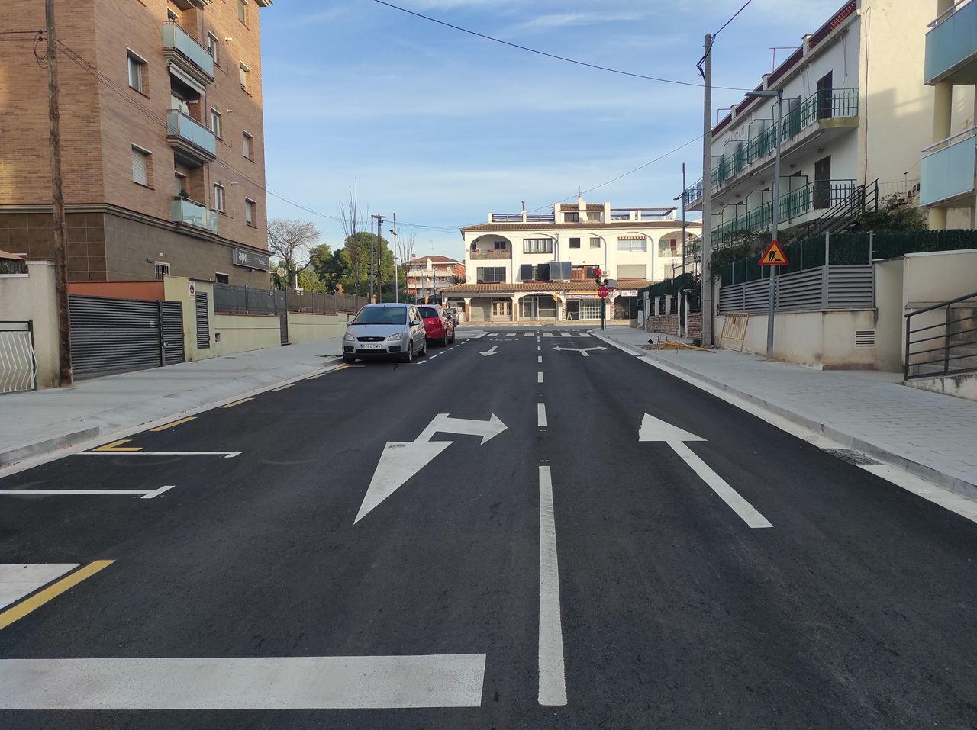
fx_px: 705
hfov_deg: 69.5
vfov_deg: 54.8
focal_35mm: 25
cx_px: 488
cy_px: 365
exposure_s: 1/1016
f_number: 1.89
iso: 100
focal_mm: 5.43
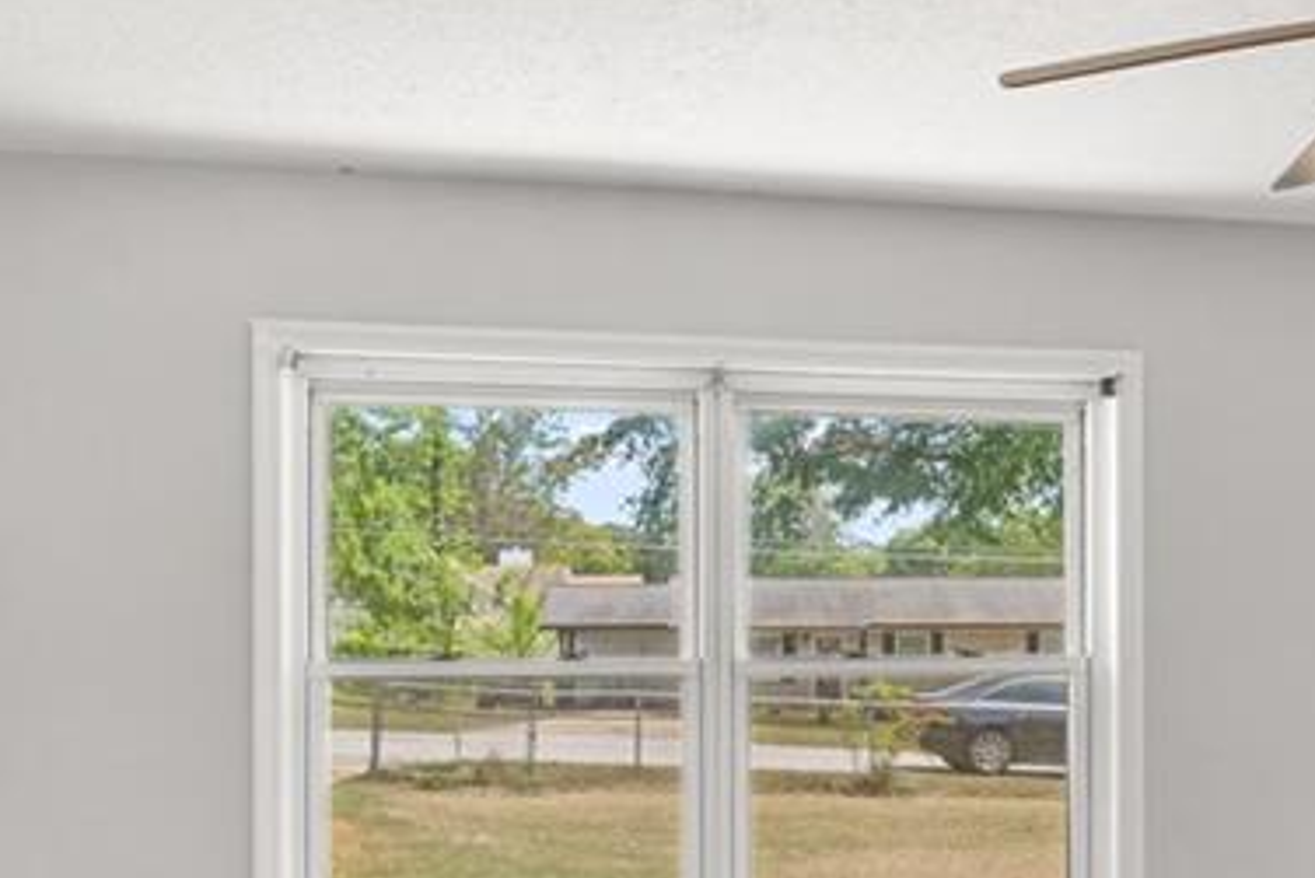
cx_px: 892
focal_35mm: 49
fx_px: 1790
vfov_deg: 27.0
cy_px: 703
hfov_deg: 39.8
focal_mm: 18
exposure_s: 1/6
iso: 100
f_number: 8
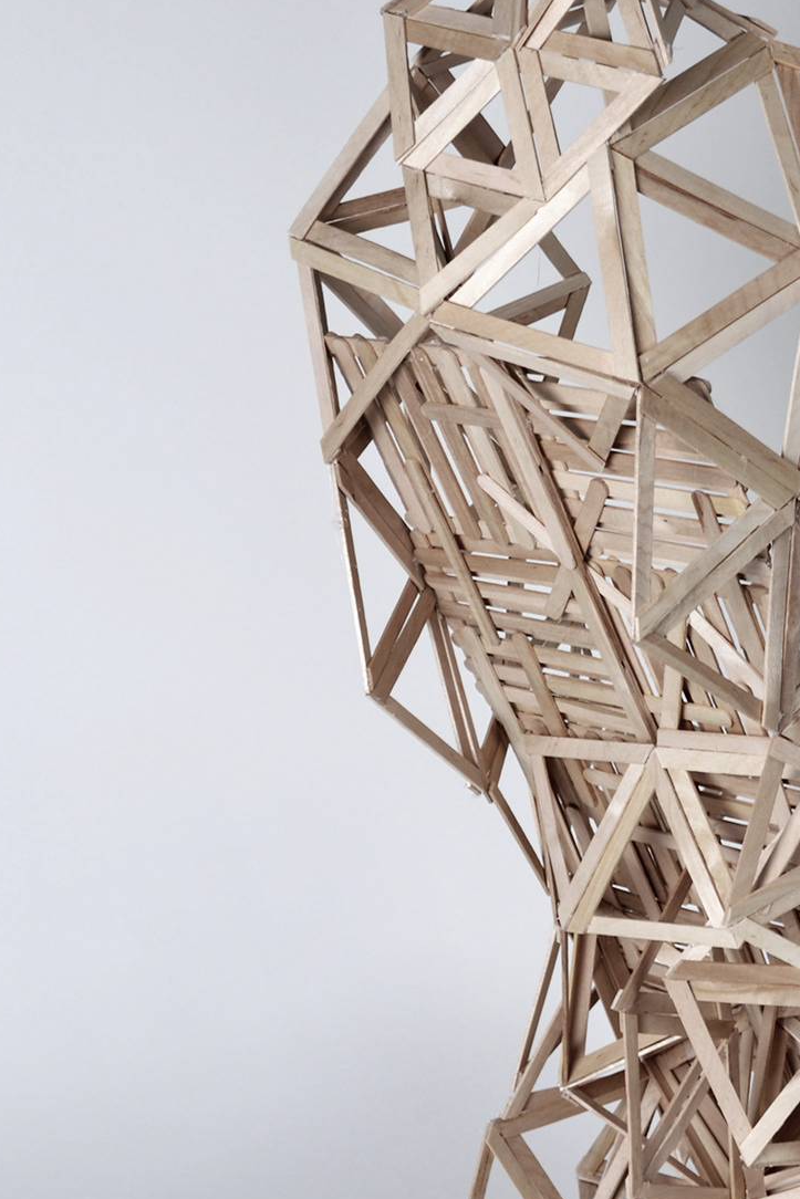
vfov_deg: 21.9
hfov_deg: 14.6
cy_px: 588
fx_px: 3099
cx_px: 707
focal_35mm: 93
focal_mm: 32
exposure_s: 1/20
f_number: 7.1
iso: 100
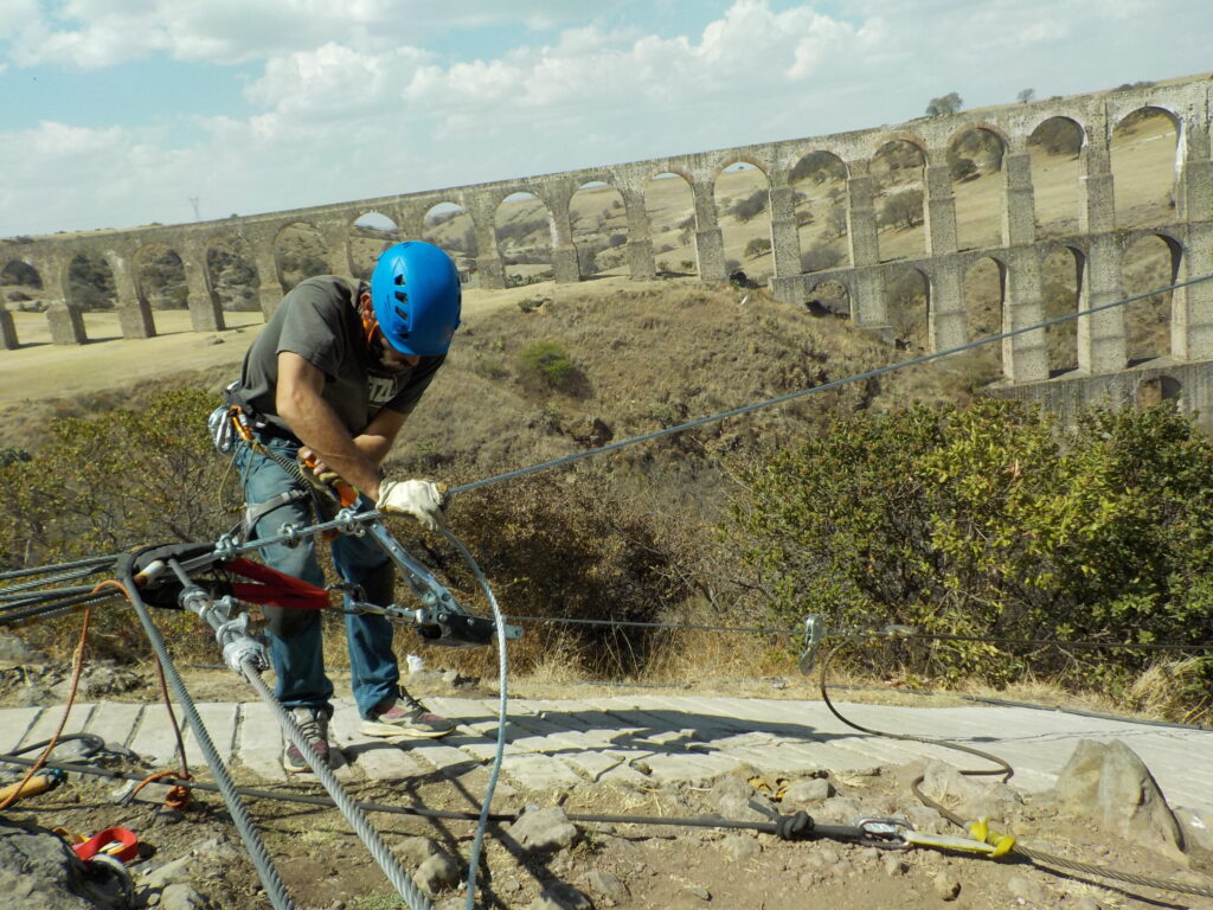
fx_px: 1051
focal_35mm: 30
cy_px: 455
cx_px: 606
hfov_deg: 60.0
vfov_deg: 46.8
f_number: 3.3
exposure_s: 1/1250
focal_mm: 4.1
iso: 125
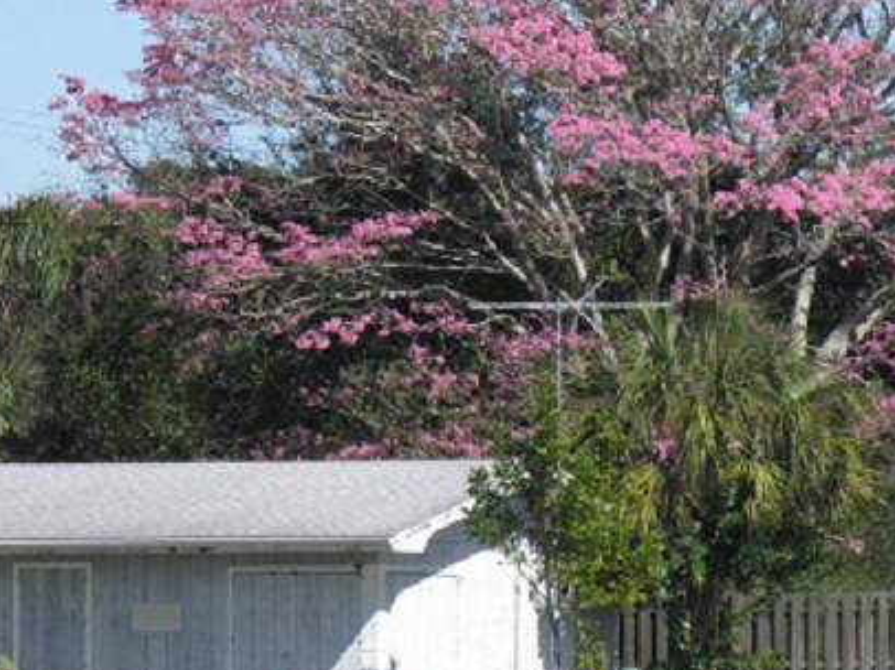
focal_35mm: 352
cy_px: 188
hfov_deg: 5.6
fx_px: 9096
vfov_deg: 4.2
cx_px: 716
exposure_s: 1/250
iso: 50
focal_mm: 36.7
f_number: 5.8
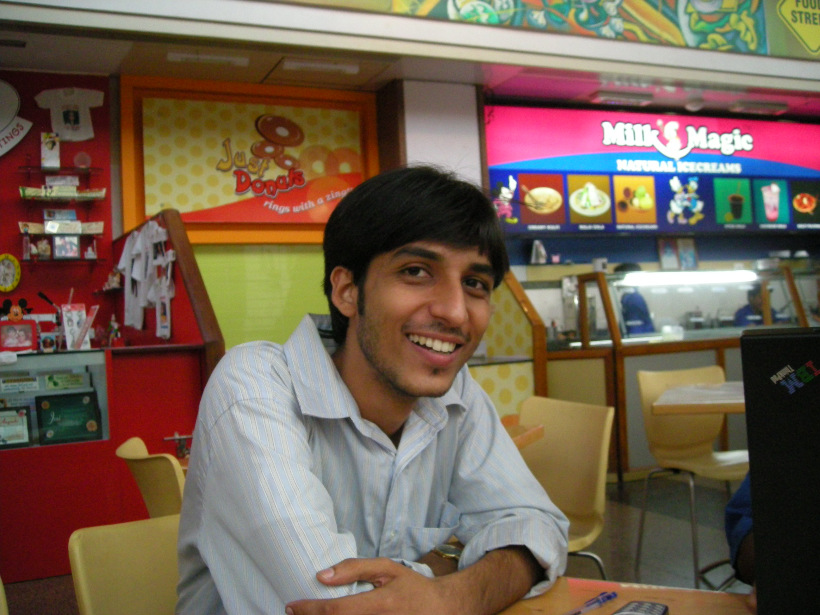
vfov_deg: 40.7
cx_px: 410
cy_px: 308
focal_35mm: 35
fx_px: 829
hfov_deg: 52.6
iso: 400
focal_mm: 5.7
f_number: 2.8
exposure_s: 1/26.7
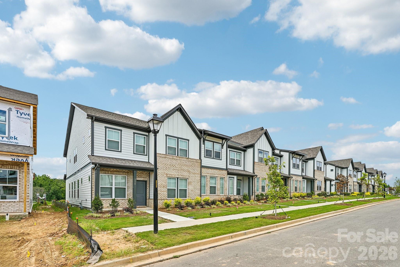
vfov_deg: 68.9
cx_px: 200
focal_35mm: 18
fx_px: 194
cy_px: 134
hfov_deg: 91.6
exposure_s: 1/500
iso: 100
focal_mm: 17.5
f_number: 8
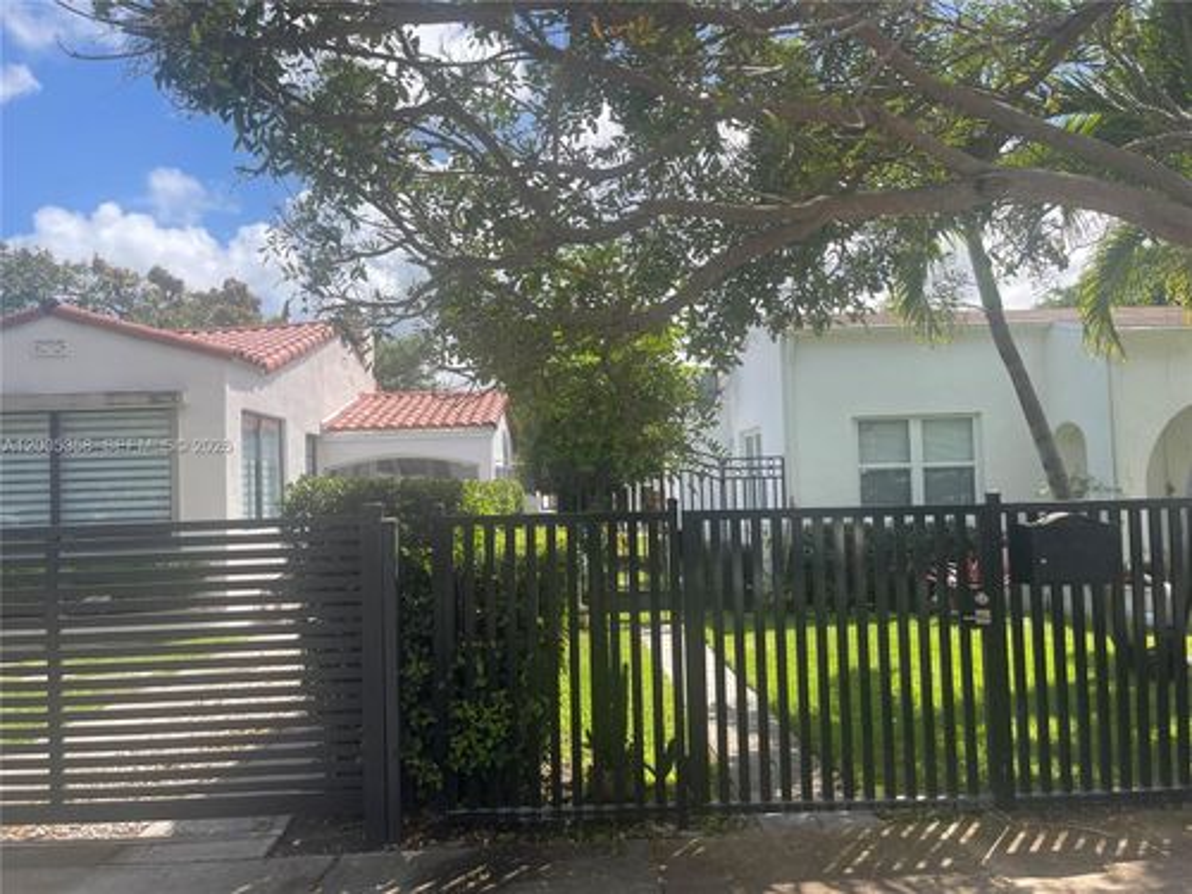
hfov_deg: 69.4
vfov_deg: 54.9
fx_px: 861
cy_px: 447
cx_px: 596
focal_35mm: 25
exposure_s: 1/2083
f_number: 1.6
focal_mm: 5.1
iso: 32
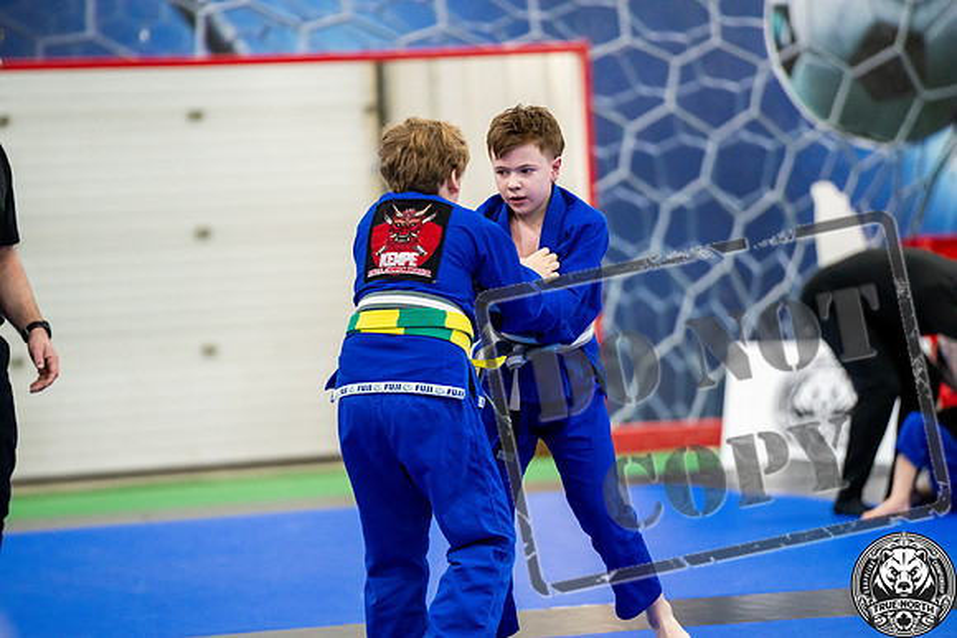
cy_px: 319
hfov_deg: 10.3
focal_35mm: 200
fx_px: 5318
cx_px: 478
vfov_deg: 6.9
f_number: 2.8
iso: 3200
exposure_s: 1/500
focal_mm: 200
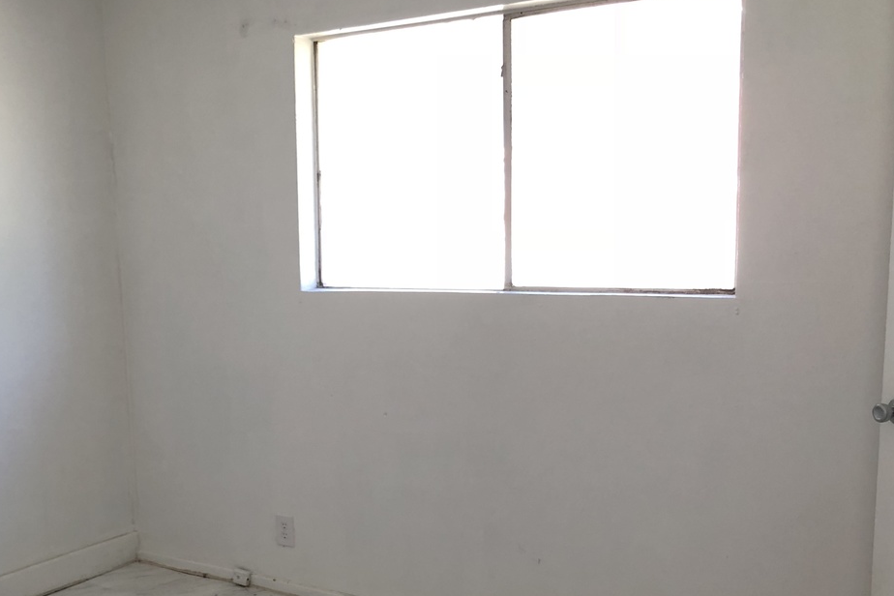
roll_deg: +1.3
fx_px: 1167
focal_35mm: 47
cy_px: 400
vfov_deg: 28.5
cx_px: 250
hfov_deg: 41.0
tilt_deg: -8.9
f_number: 1.8
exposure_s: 1/30
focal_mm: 3.99
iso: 20
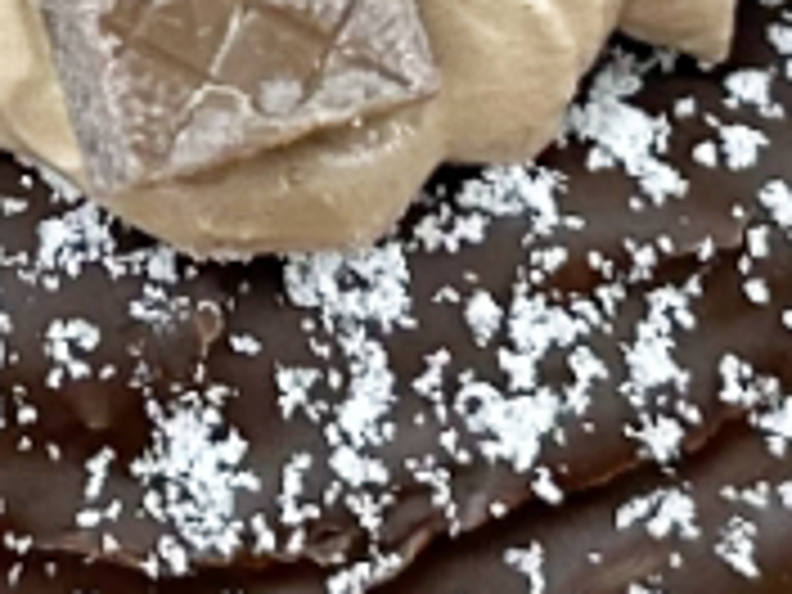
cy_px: -342
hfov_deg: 14.3
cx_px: 68
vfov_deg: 10.5
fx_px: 3112
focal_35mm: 136
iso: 160
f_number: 1.8
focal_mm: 6.9
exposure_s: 1/100
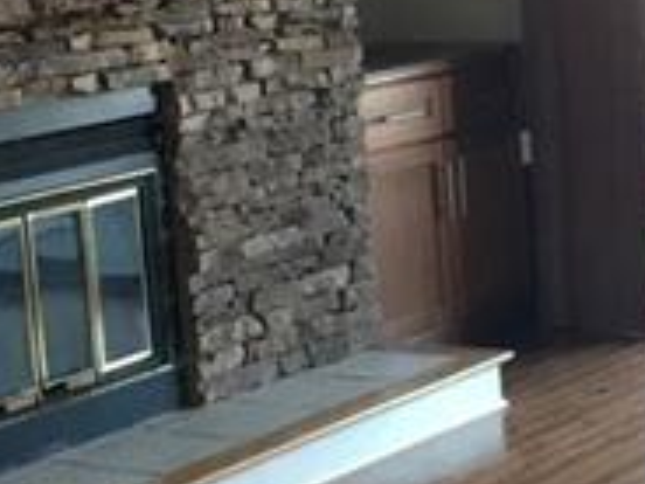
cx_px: 470
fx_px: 2255
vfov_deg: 12.2
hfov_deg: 16.2
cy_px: 284
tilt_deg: -9.5
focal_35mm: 121
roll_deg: +3.1
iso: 160
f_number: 2.2
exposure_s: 1/30
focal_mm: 4.15
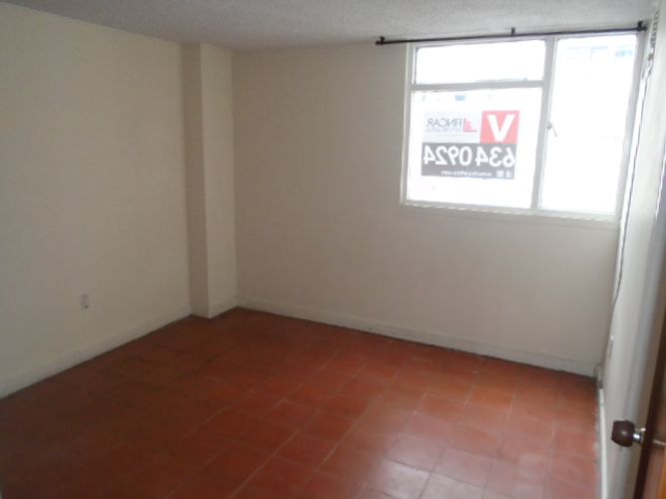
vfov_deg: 53.0
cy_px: 250
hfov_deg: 67.3
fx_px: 500
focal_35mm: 26
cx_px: 333
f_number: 3.2
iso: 250
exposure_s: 1/50
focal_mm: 4.6
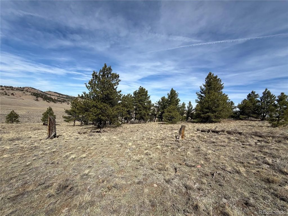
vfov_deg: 85.7
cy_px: 108
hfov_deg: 102.1
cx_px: 144
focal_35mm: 14
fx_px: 116
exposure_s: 1/1068
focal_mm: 2.22
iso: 20
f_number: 2.2
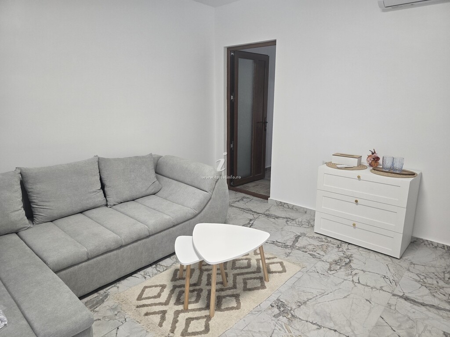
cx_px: 225
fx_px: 299
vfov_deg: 58.9
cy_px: 168
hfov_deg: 73.9
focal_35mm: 23
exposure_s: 1/100
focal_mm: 6.3
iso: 200
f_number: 1.7
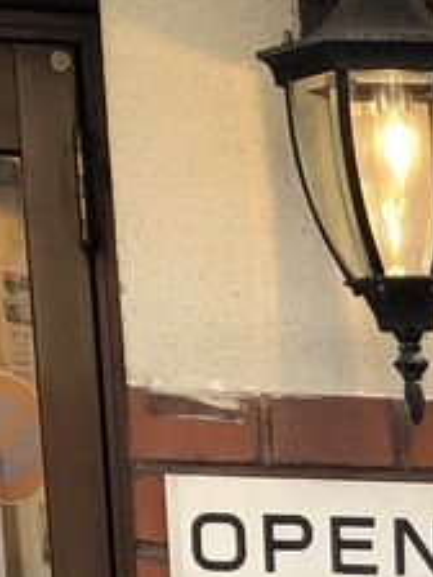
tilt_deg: -17.9
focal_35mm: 160
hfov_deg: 8.7
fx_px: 2669
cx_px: 900
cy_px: 1517
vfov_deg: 10.2
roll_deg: -0.2
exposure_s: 1/120
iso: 25
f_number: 1.8
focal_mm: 3.99
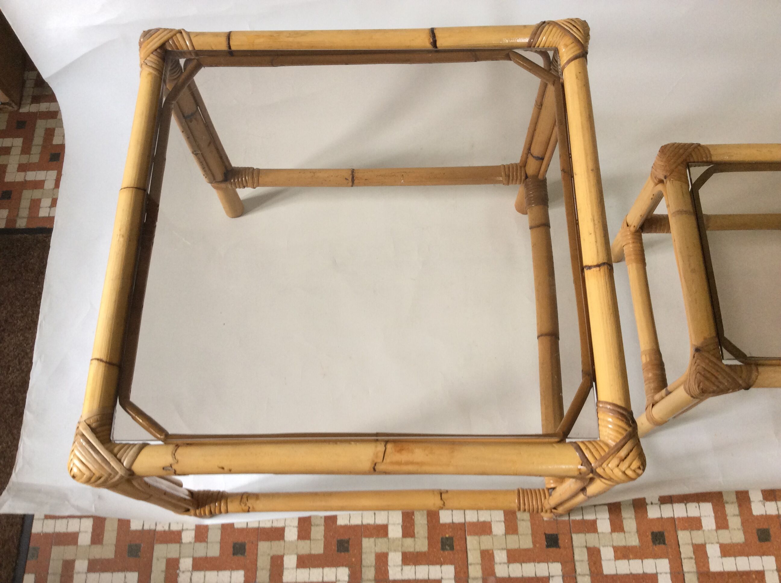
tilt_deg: -68.3
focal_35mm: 32
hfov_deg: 56.9
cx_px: 390
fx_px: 721
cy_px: 292
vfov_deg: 44.1
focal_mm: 3.3
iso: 80
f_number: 2.4
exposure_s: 1/25
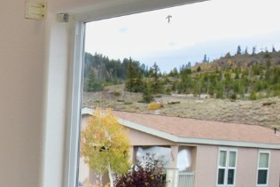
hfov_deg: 16.5
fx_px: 808
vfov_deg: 12.7
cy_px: 253
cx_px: -224
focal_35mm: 104
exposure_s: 1/125
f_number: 5.6
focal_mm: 19
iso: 400
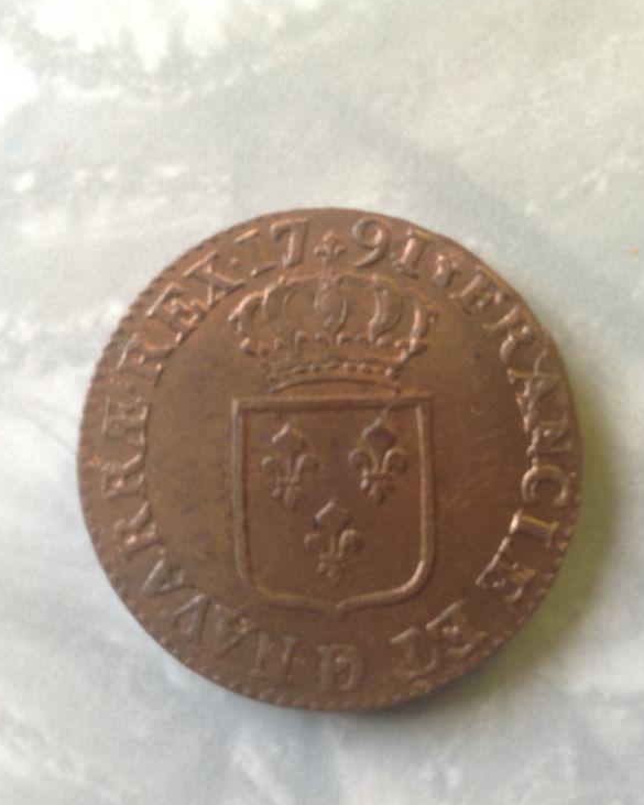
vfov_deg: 42.0
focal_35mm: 44
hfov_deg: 34.1
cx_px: 343
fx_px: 1048
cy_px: 399
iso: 50
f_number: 2.4
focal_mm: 3.3
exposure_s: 1/24
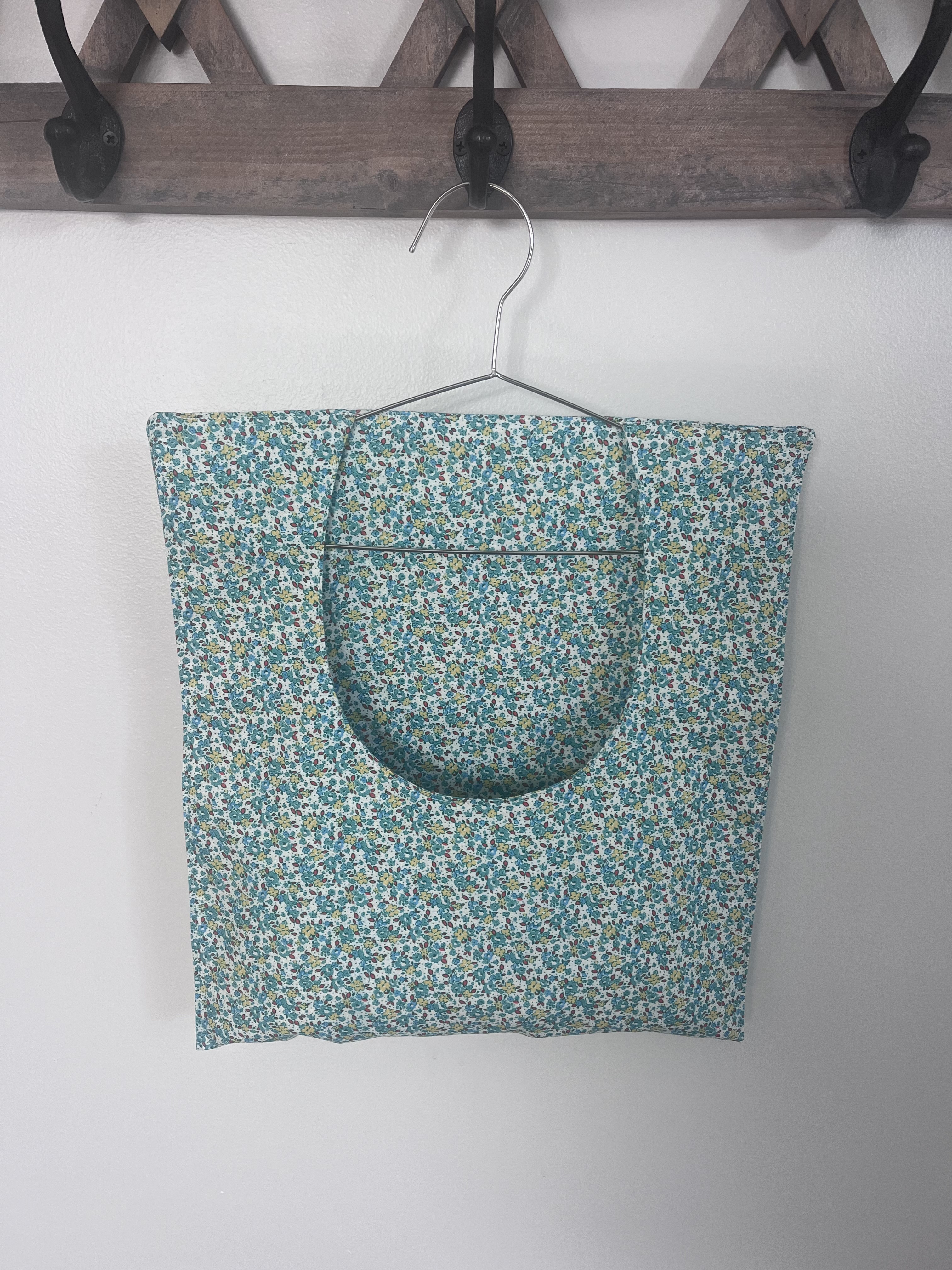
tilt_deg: -12.3
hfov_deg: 53.1
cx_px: 476
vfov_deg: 67.3
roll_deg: -1.2
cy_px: 635
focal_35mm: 26
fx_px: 953
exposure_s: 1/121
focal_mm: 5.1
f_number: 1.6
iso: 80
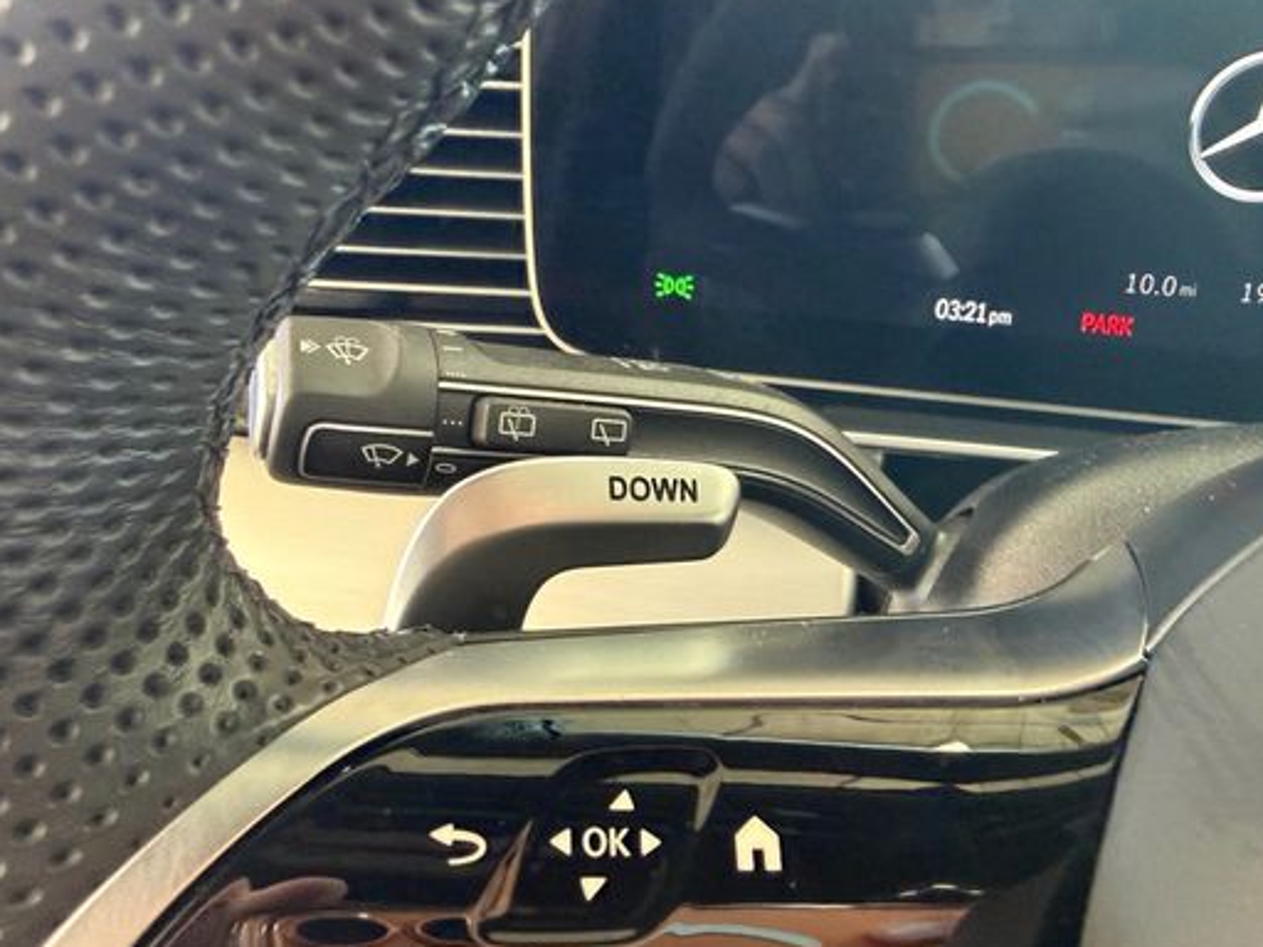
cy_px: 446
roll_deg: -0.7
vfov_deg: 46.8
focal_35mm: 30
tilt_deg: -25.6
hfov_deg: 59.8
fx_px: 1095
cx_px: 703
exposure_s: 1/60
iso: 640
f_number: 2.2
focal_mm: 2.22
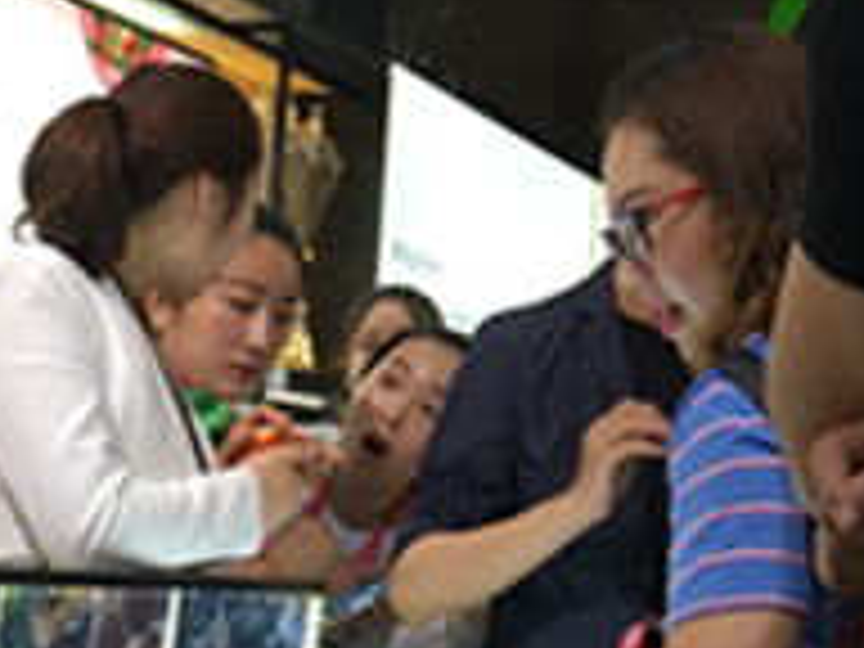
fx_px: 3020
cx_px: 878
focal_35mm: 121
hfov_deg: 15.9
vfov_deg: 12.2
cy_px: 101
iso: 25
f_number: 2.2
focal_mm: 4.15
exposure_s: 1/33
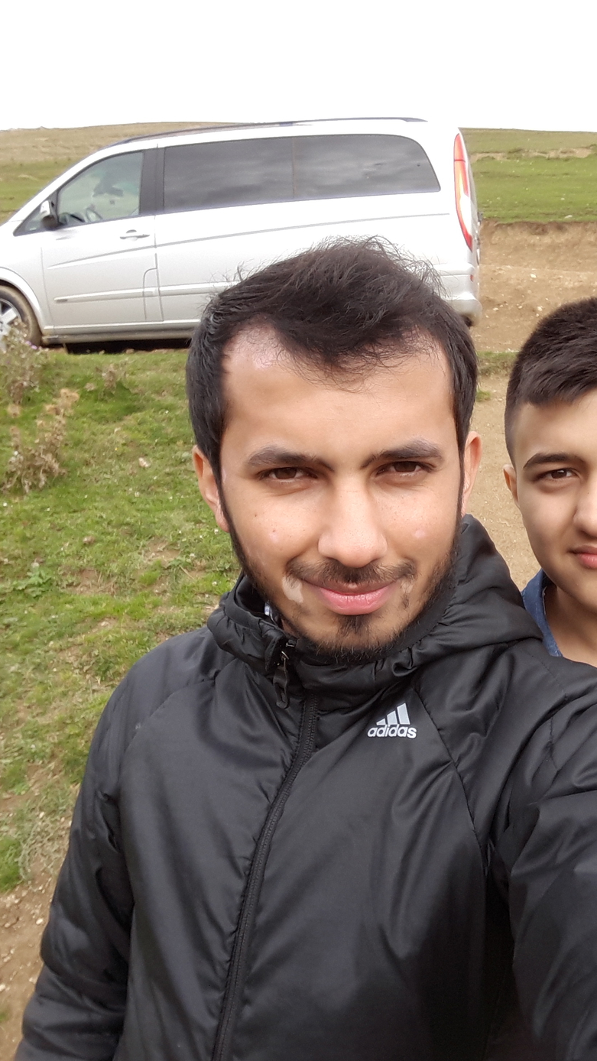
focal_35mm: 26
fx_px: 732
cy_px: 544
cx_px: 349
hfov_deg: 44.2
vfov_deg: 71.9
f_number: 1.9
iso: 50
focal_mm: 2
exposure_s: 1/330
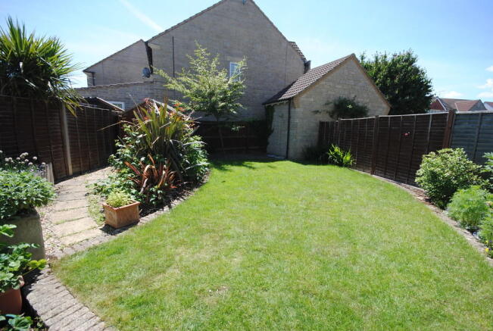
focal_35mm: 15
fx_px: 206
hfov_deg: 100.3
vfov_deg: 77.6
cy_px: 166
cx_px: 246
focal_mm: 10
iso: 100
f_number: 6.3
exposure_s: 1/160
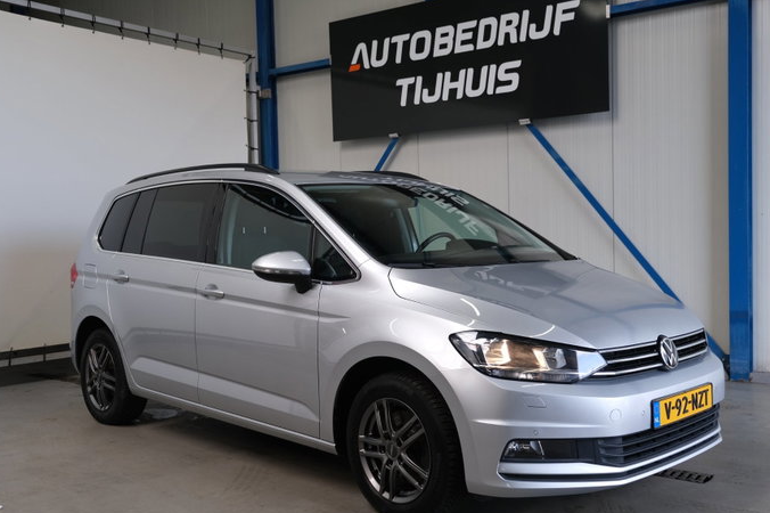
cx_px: 419
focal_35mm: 36
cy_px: 260
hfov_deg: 53.1
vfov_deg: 36.8
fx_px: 770
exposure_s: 1/90
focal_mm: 21.4
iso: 160
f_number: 3.6
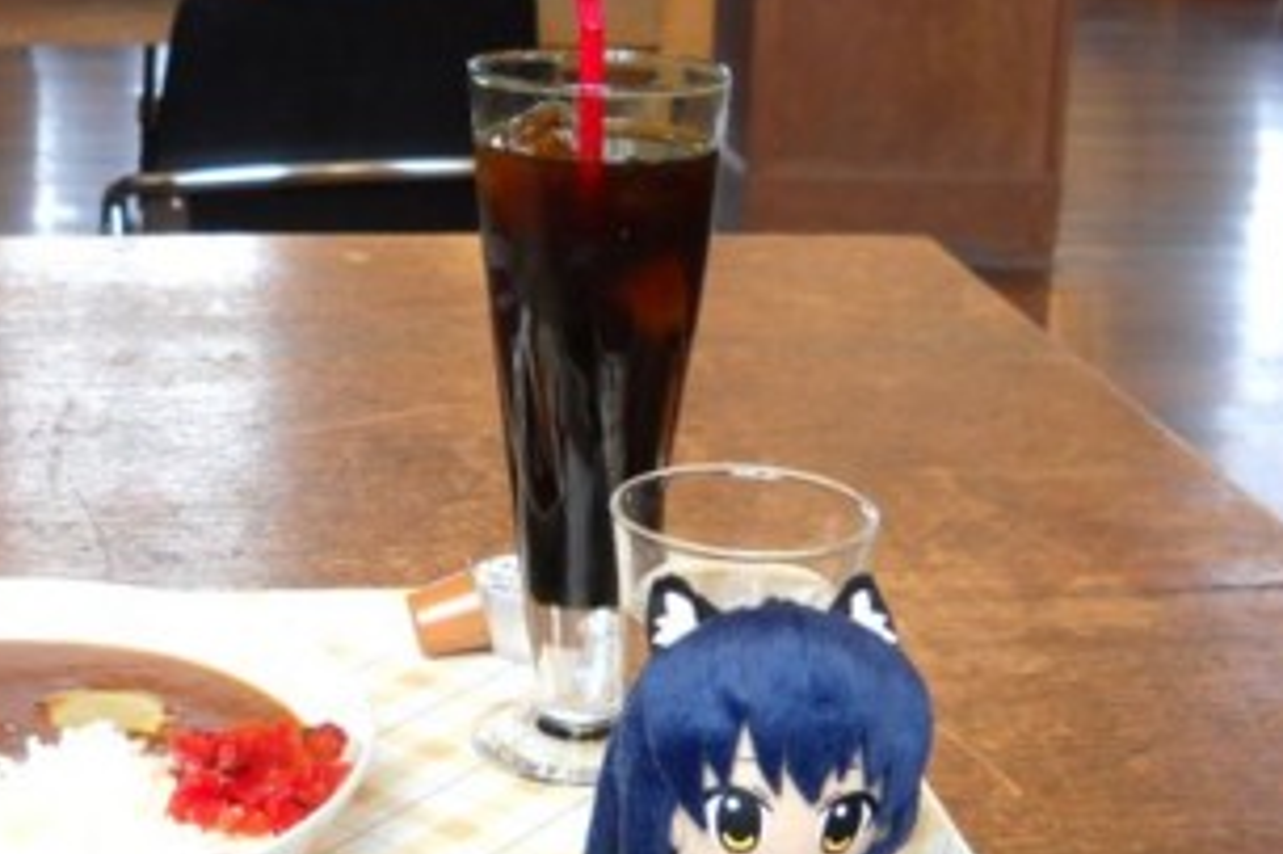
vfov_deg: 21.5
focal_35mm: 63
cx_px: 341
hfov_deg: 31.4
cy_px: 463
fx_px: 2244
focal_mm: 6.72
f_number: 3.1
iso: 168
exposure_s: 1/60
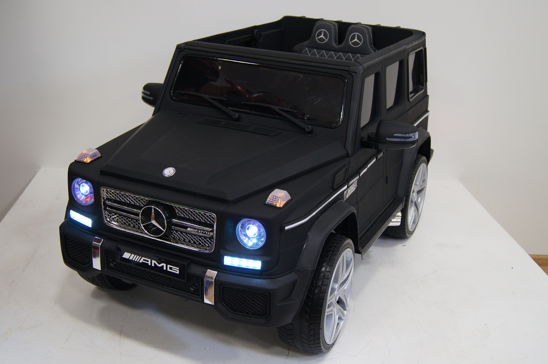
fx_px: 639
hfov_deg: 46.4
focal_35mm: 42
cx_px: 274
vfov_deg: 31.8
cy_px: 182
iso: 800
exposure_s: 1/50
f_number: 4.5
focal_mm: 28
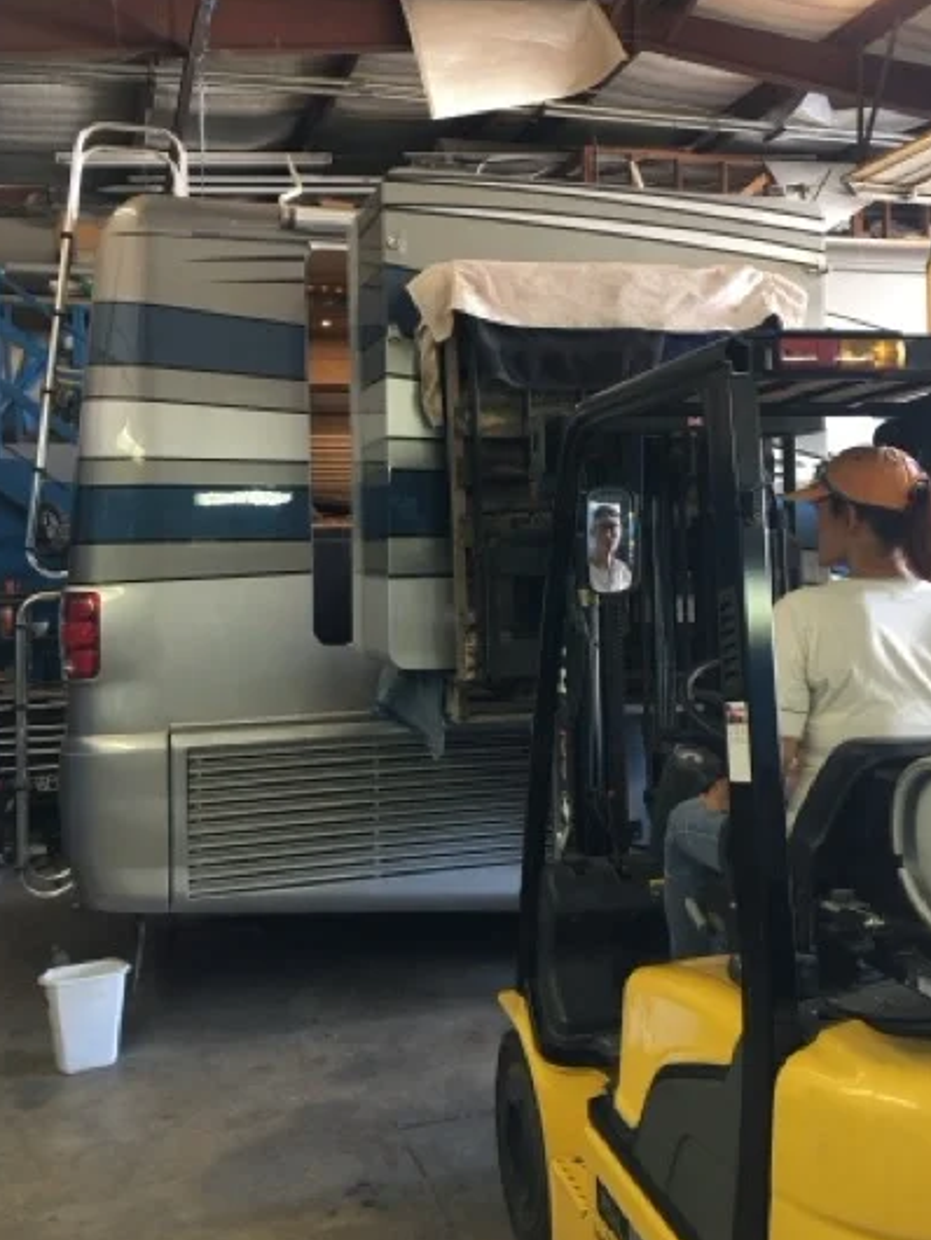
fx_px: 1254
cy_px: 547
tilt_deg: +2.4
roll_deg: +2.0
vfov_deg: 52.5
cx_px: 510
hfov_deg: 40.7
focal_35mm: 35
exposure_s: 1/15
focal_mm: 4.15
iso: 50
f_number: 2.2
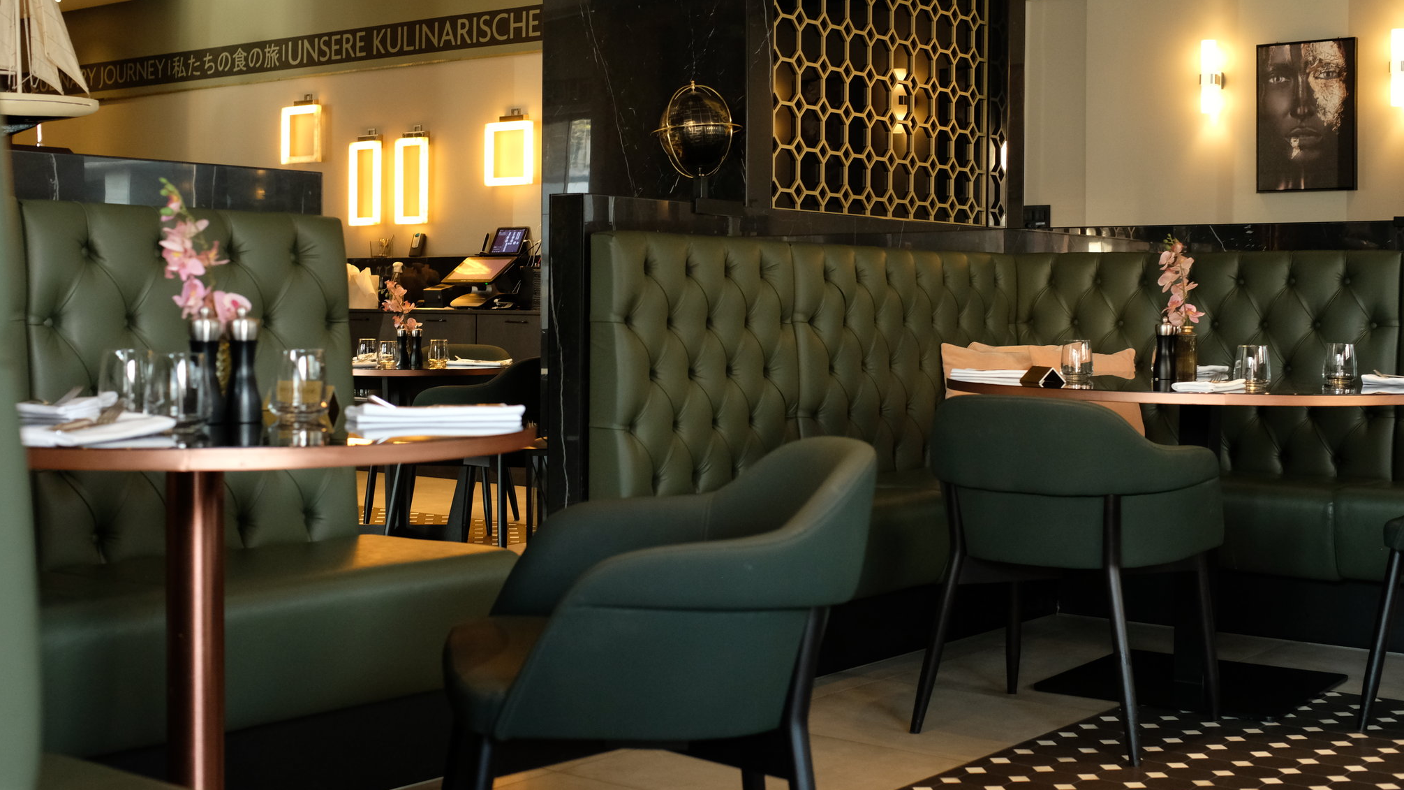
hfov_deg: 42.9
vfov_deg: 24.9
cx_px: 712
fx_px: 1787
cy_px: 346
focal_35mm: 48
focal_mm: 30
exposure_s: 1/100
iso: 2000
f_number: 3.6
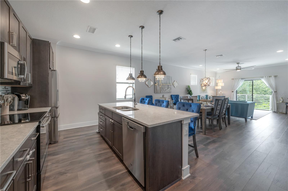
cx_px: 144
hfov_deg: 104.3
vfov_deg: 81.1
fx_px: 112
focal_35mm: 14
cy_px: 96
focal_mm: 14
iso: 320
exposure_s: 1/30
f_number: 10
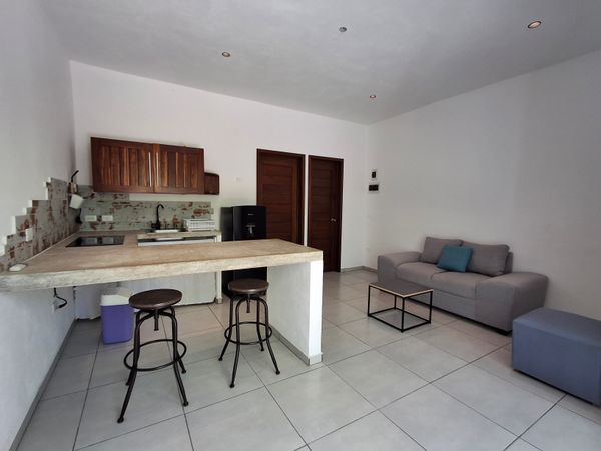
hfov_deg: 94.5
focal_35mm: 16
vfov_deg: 78.1
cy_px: 226
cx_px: 300
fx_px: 278
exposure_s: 1/40
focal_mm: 1.64
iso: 40
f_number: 2.2
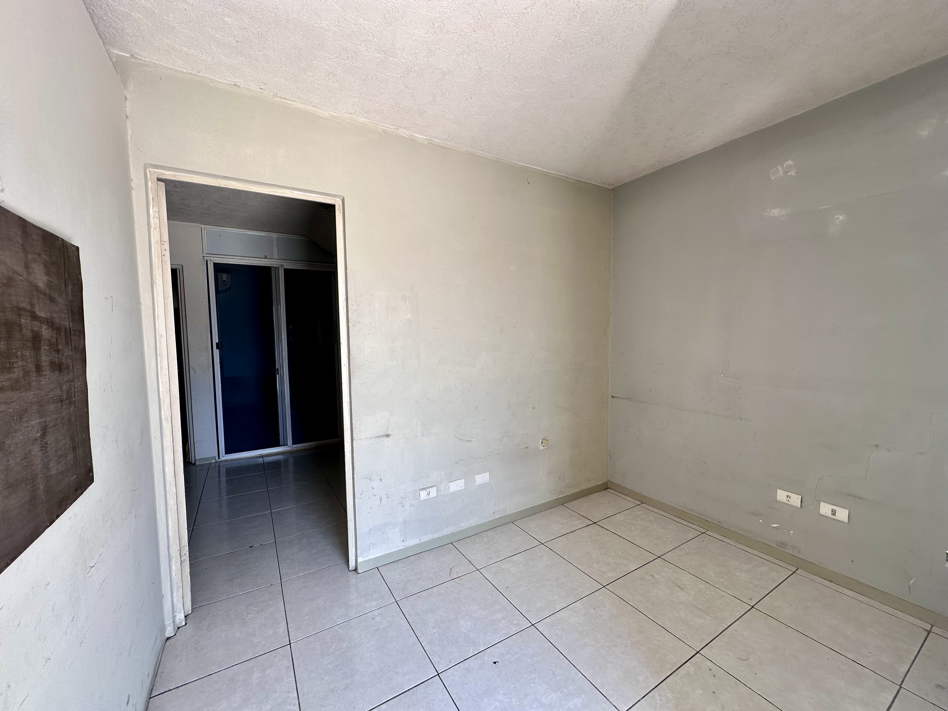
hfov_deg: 102.1
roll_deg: +0.5
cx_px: 474
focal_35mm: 14
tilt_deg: -3.2
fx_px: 383
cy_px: 356
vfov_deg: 85.7
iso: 40
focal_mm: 2.22
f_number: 2.2
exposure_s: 1/140
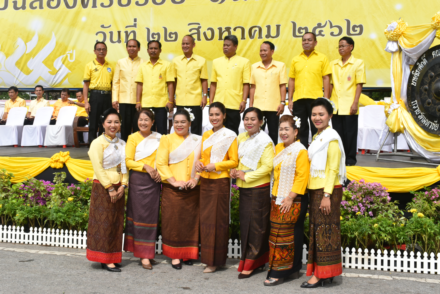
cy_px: 147
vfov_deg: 29.9
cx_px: 220
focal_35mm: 45
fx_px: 550
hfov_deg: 43.6
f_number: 10
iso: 200
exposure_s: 1/400
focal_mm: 30
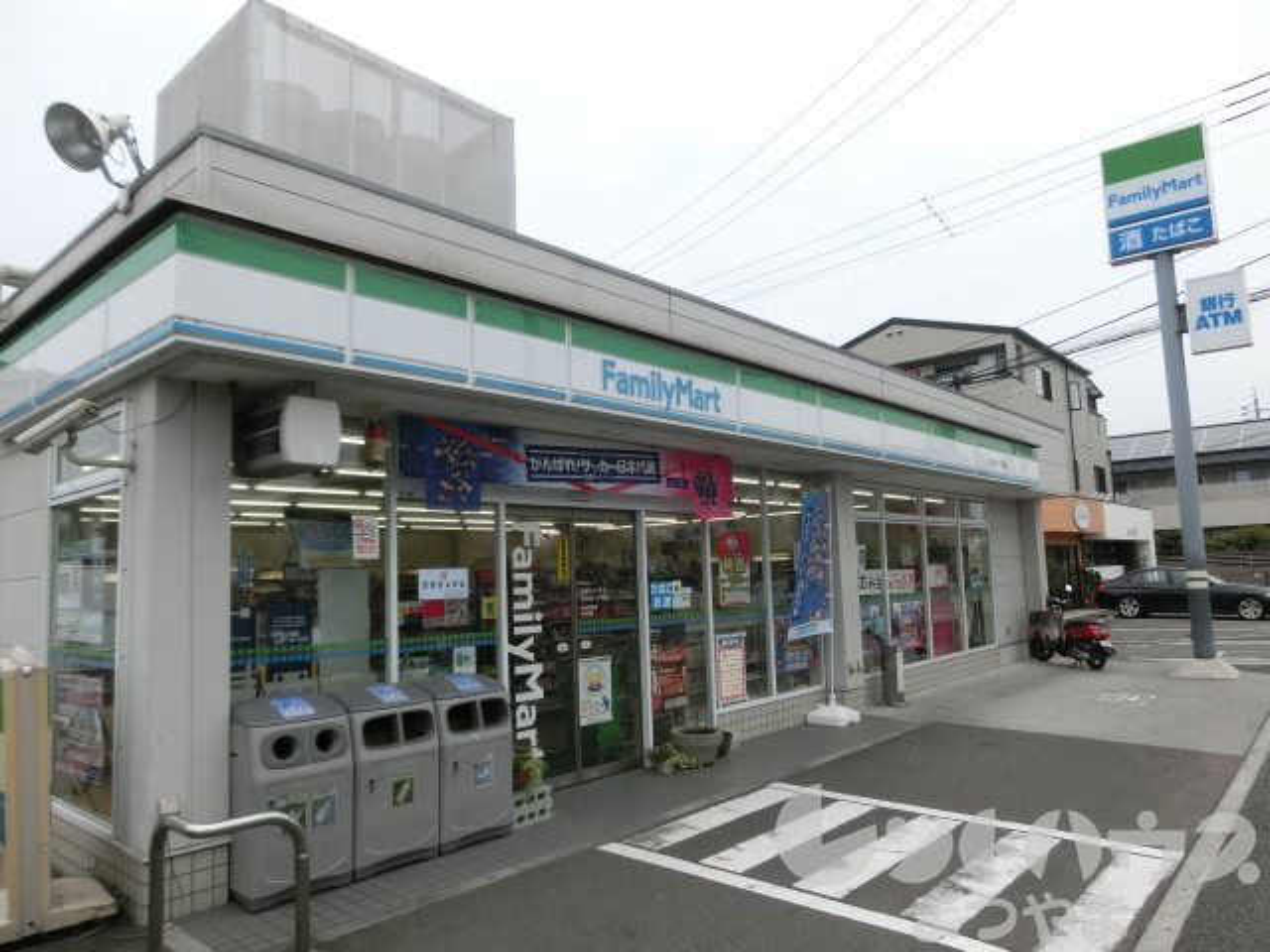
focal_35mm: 24
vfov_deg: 56.8
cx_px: 635
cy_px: 476
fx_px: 881
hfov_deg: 71.6
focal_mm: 4.24
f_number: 3
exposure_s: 1/400
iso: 80
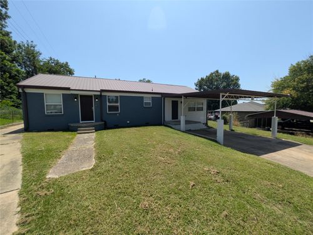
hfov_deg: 102.1
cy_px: 118
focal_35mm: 14
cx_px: 156
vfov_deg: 85.7
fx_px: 127
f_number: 2.2
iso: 51
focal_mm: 1.83
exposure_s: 1/1481
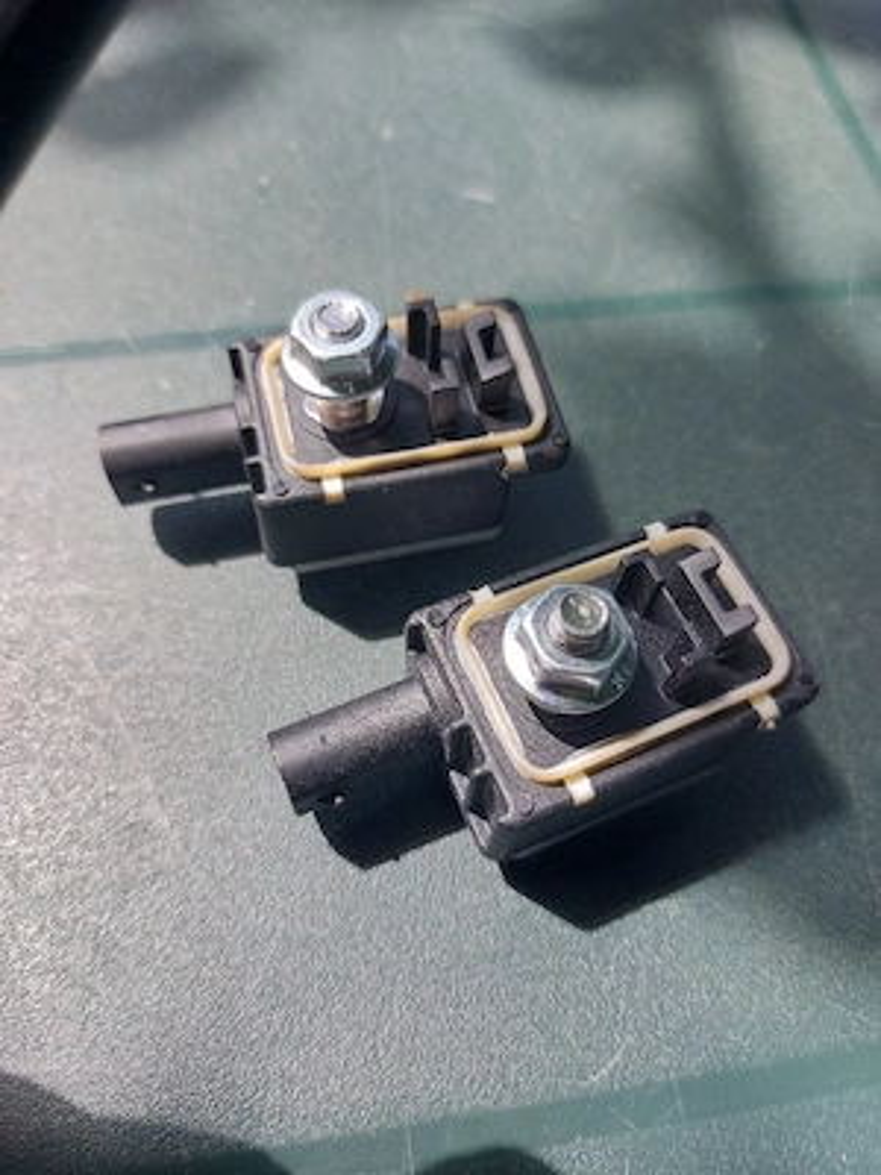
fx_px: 814
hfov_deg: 56.8
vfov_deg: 71.6
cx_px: 440
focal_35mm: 24
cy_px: 588
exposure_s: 1/244
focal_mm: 5.23
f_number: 1.8
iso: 25
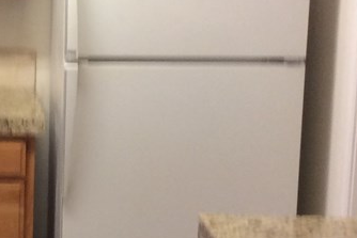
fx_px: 1012
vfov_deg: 13.4
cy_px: 90
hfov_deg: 18.9
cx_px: -71
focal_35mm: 102
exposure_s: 1/24
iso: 64
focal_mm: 3.3
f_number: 2.4
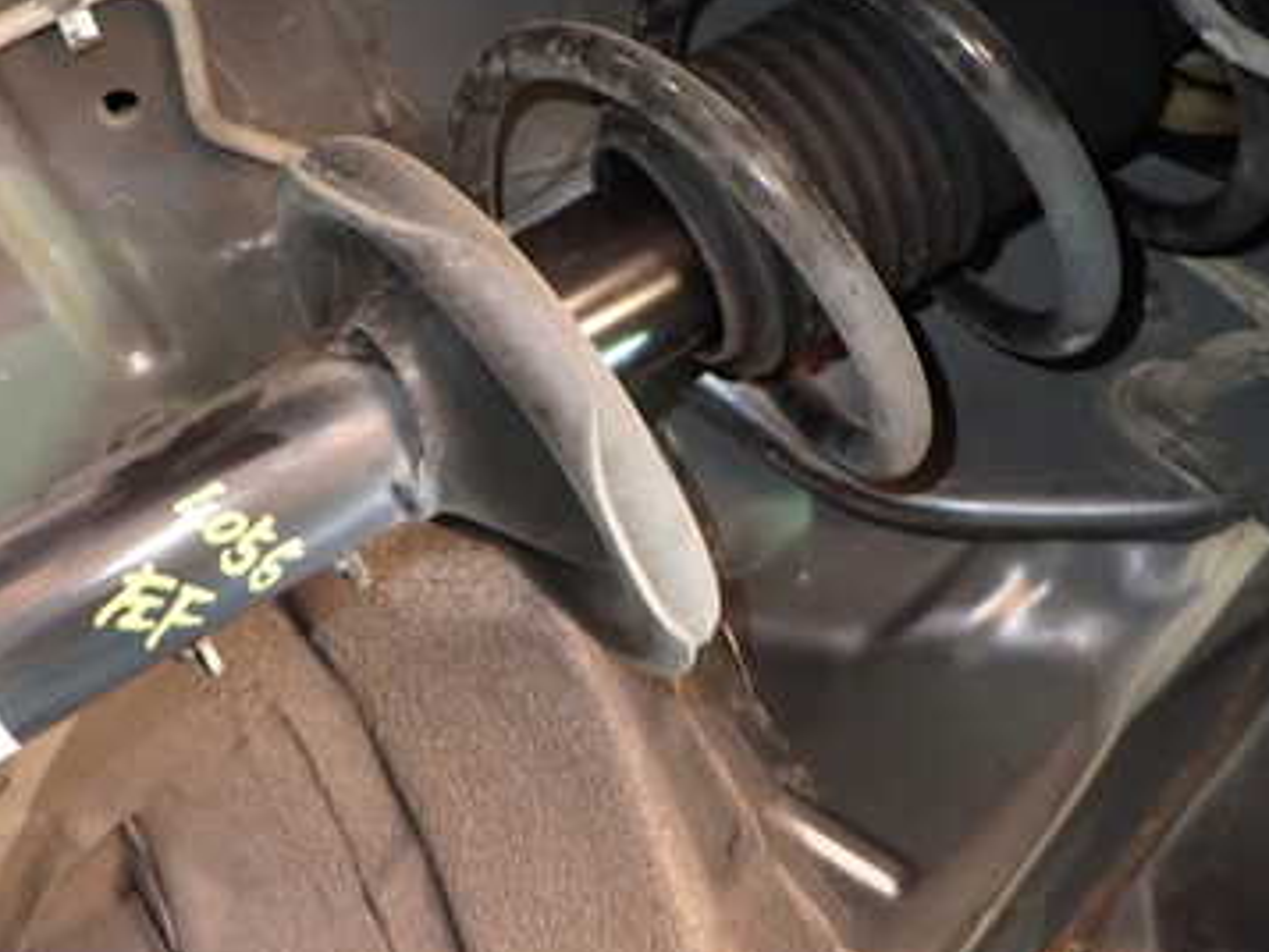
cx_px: 491
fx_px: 1540
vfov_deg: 34.1
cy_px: 327
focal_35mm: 42
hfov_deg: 44.5
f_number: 2
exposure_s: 1/30
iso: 800
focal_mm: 4.5
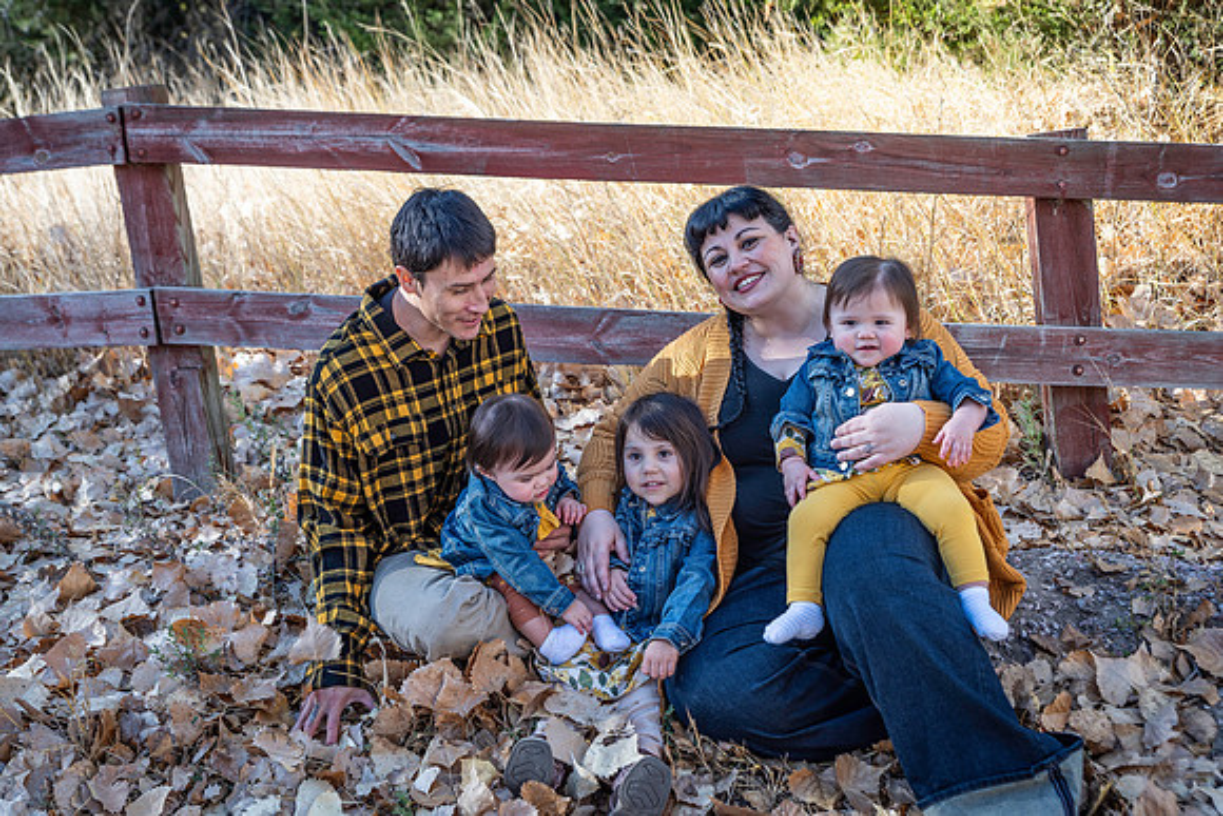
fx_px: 1529
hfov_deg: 43.6
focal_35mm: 45
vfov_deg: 29.9
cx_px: 612
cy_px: 408
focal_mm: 45
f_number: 5
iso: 50
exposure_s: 1/125
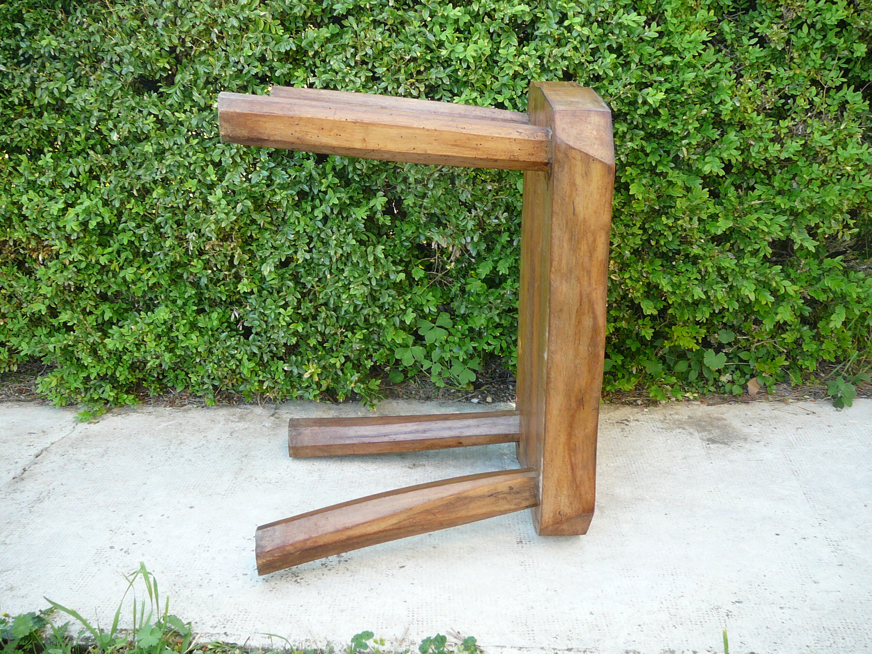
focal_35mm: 35
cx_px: 436
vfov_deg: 40.7
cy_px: 327
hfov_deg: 52.6
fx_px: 882
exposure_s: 1/50
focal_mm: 5.2
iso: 100
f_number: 2.8
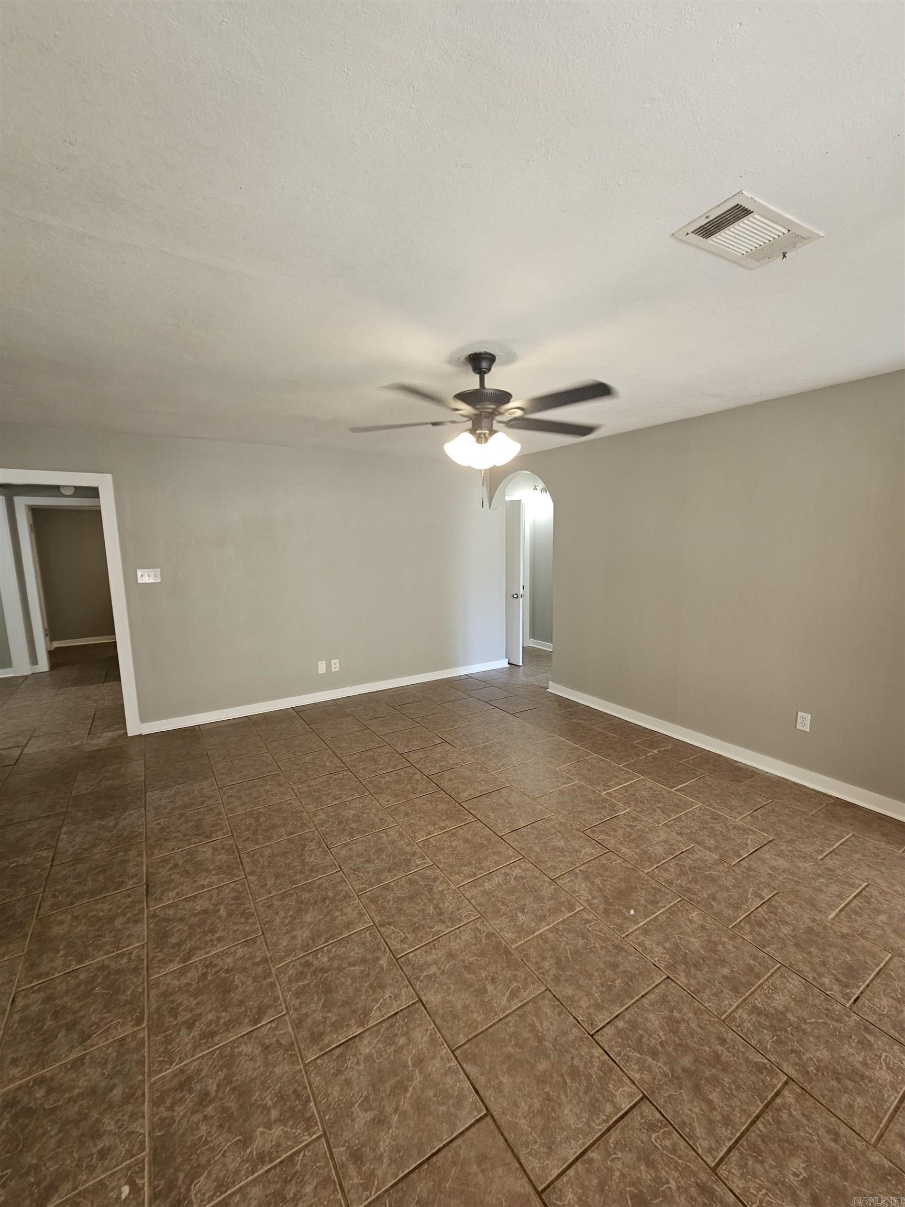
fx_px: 453
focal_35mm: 13
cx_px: 452
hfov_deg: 89.9
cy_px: 604
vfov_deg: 106.2
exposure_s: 1/60
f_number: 2.2
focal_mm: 2.2
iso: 125
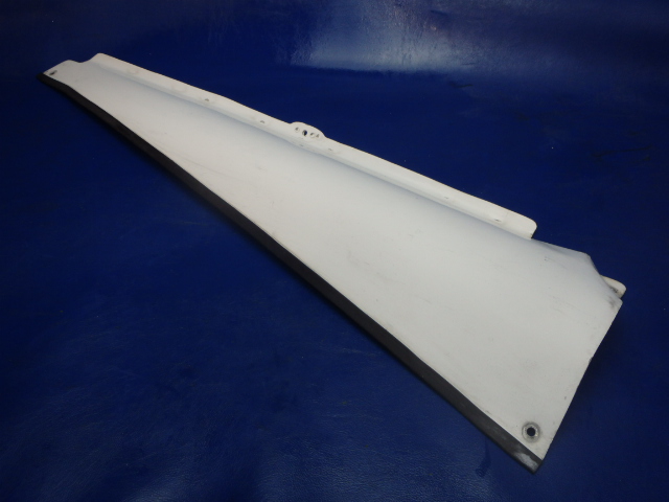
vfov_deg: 49.7
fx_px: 541
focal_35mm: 28
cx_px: 334
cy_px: 251
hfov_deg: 63.4
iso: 200
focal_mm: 5
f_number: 3.9
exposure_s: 1/60
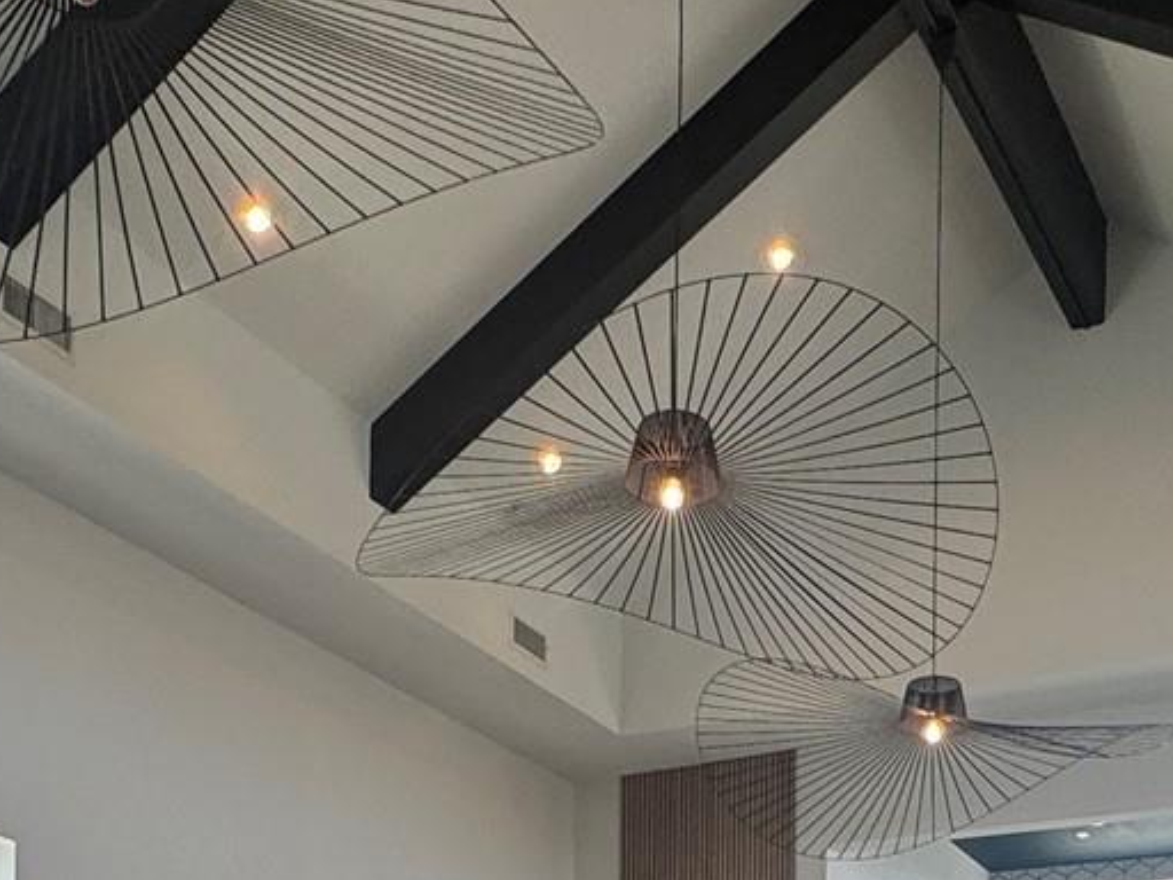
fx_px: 1898
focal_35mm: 56
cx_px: 662
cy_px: 1368
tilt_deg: -1.7
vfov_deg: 21.4
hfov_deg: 34.3
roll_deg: -1.5
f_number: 2.2
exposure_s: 1/120
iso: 64
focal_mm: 2.22
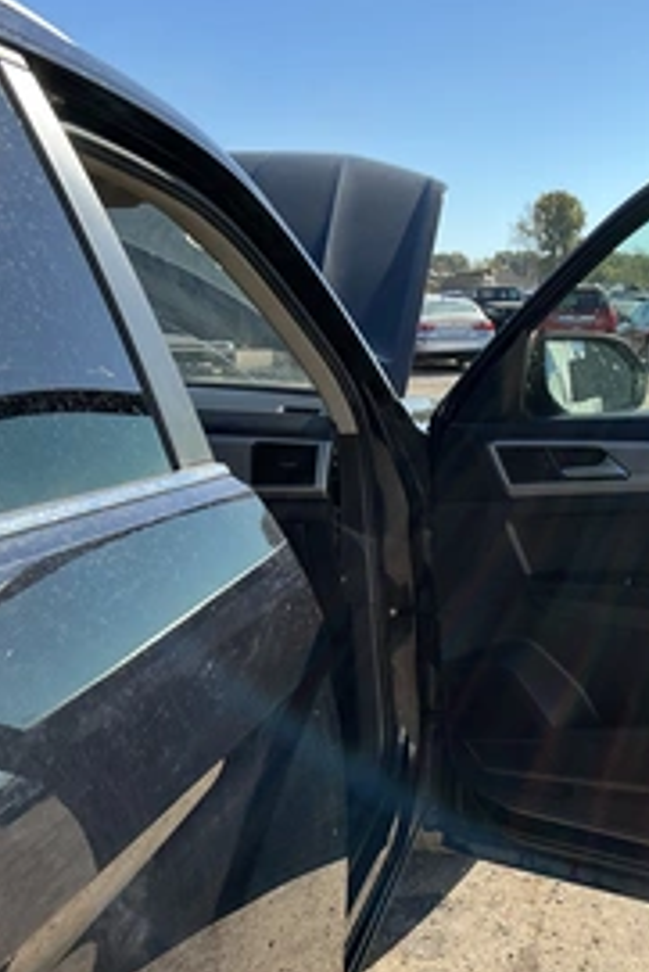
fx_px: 1161
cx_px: 445
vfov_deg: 45.4
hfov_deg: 30.9
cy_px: 531
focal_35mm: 43
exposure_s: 1/829
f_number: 1.8
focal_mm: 3
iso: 25
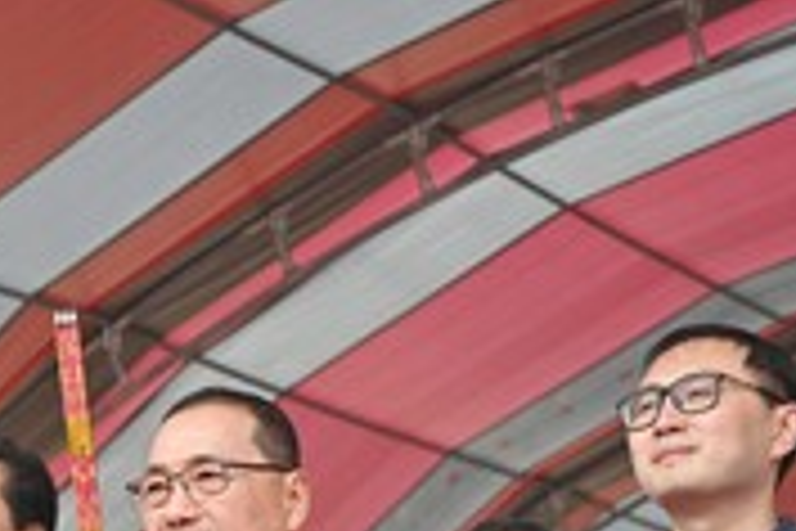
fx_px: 2697
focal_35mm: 122
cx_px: 76
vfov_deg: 11.1
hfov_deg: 16.6
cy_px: 596
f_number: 4
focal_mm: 54
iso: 160
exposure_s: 1/250
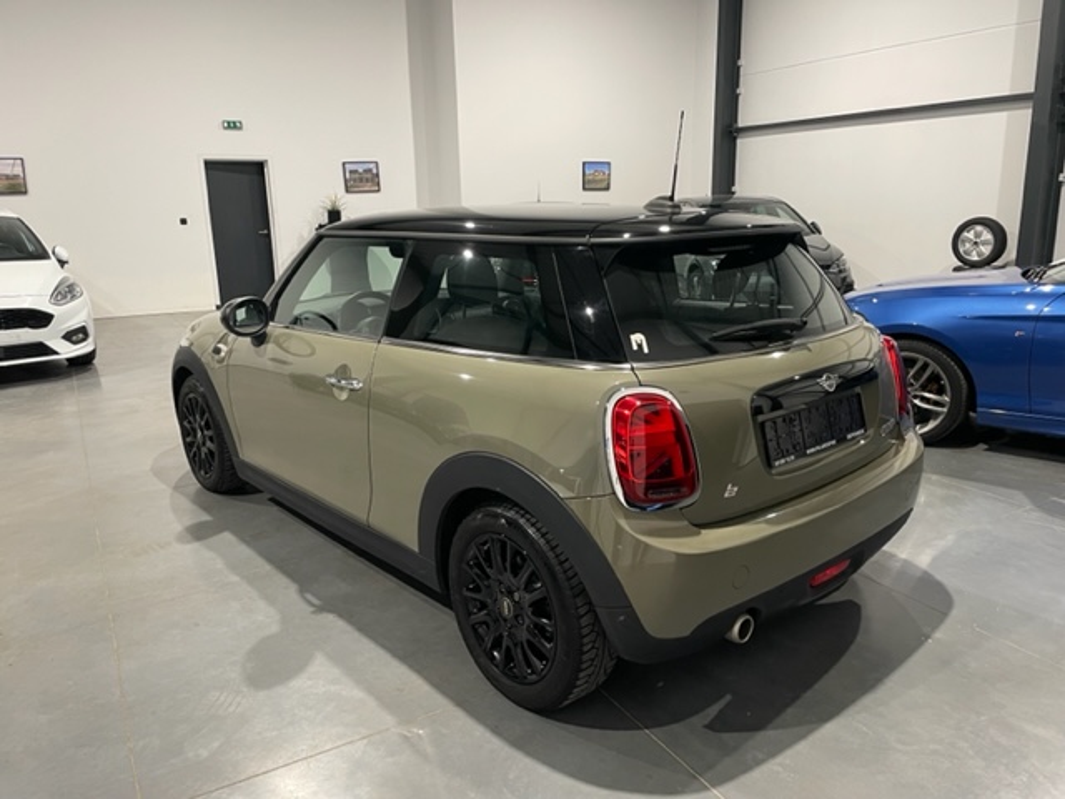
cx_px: 532
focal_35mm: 26
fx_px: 800
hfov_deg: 67.3
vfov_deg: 53.1
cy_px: 400
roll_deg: +0.4
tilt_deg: -14.9
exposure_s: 1/50
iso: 125
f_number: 1.6
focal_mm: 4.2
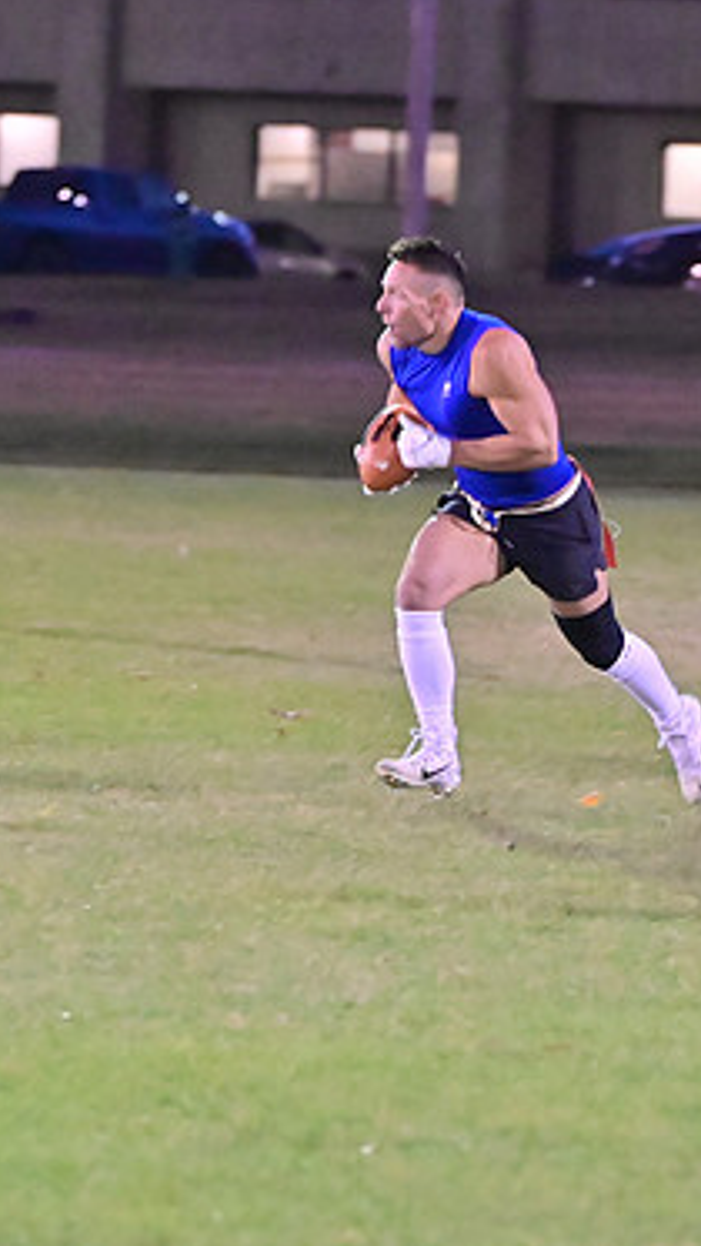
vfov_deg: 6.1
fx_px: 11690
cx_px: 738
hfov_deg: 3.4
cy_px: 606
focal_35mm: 354
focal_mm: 145
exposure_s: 1/320
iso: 6400
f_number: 4
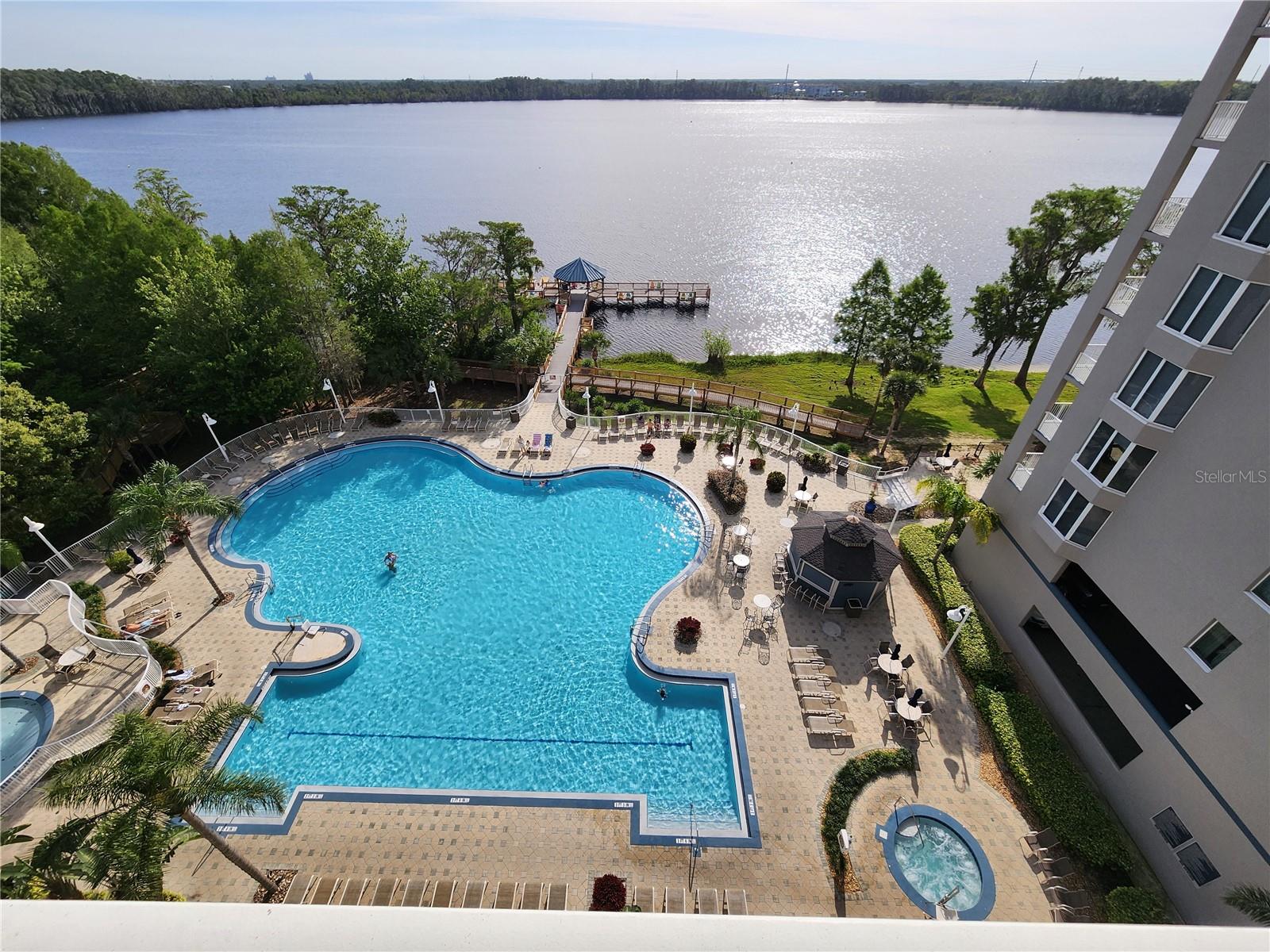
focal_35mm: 13
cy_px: 476
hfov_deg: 106.2
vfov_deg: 89.9
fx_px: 477
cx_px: 635
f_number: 2.2
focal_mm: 2.2
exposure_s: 1/2657
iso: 50
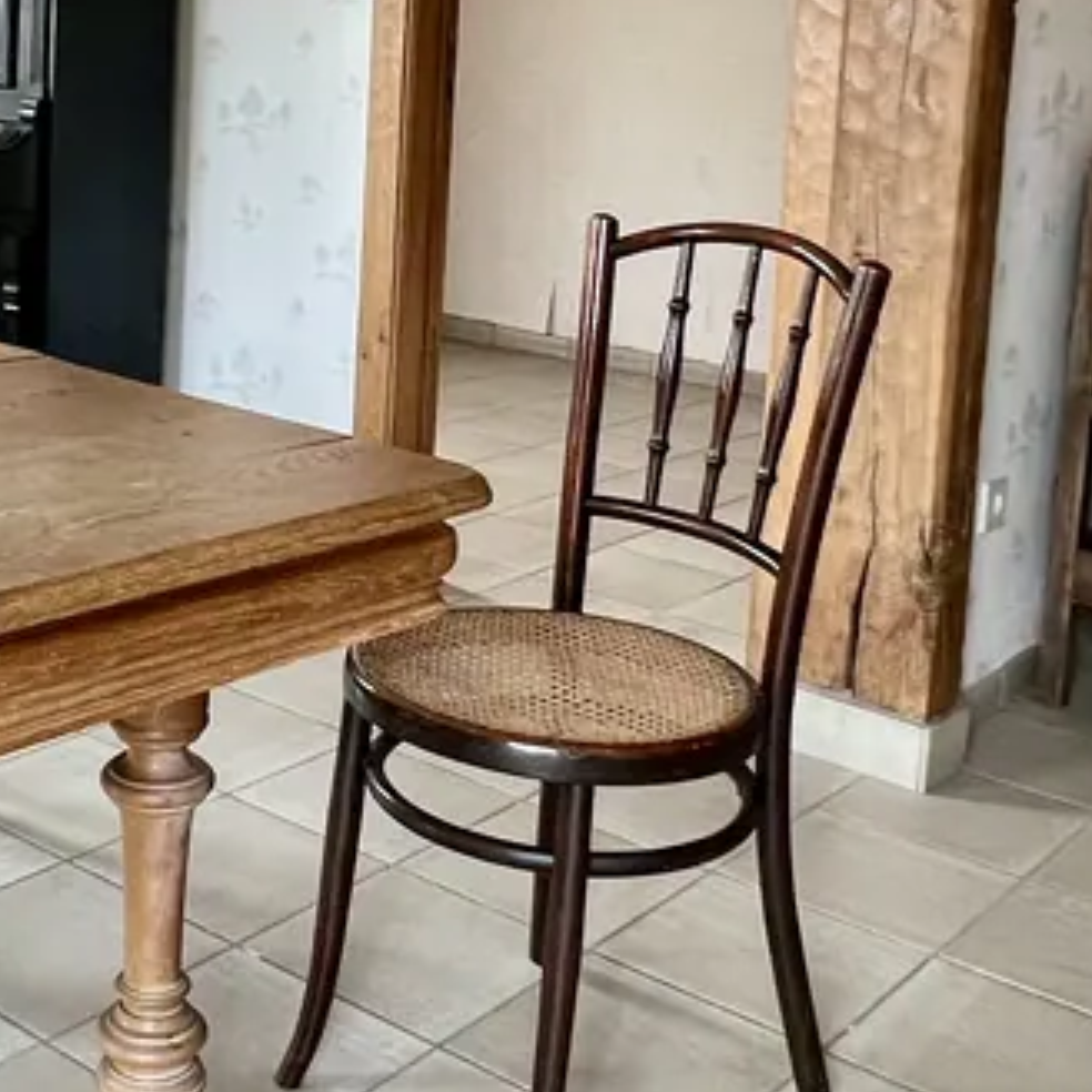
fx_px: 1749
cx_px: 286
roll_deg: -1.9
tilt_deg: -7.6
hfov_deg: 34.0
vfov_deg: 33.8
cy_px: 243
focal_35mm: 49
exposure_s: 1/100
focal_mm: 1.57
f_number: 1.8
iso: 160
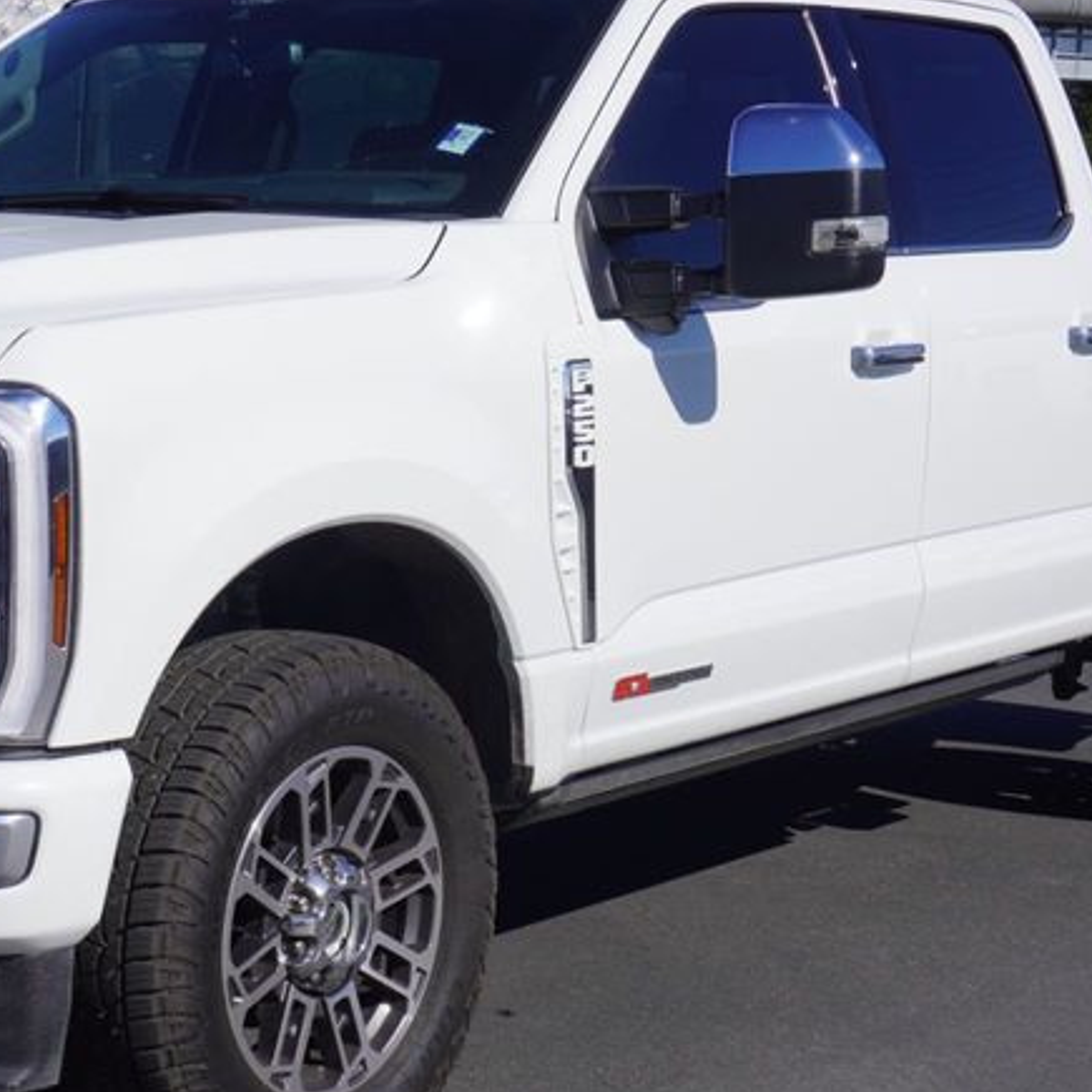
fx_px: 2891
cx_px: 249
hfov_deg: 21.2
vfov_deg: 21.4
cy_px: 577
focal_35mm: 81
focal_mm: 27
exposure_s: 1/250
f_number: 11
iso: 100
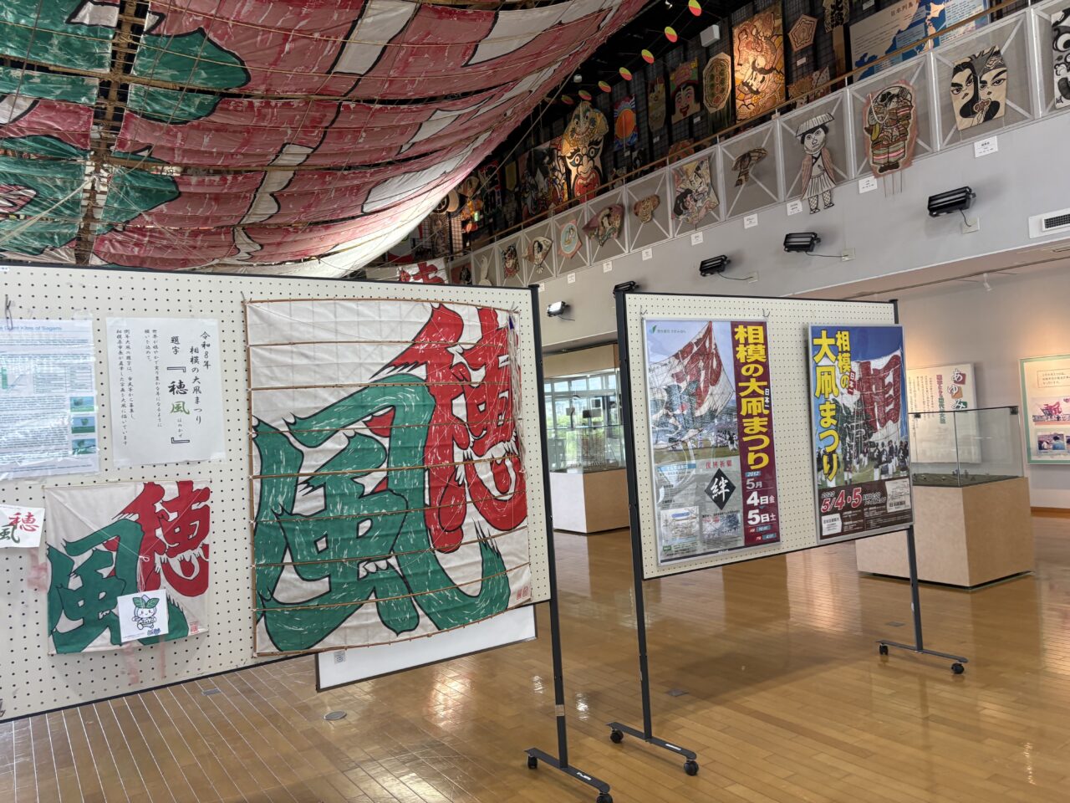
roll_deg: +5.5
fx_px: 804
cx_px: 535
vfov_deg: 53.1
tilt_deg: -0.3
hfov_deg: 67.3
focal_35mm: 26
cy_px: 402
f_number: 1.6
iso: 100
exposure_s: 1/100
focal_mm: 5.96
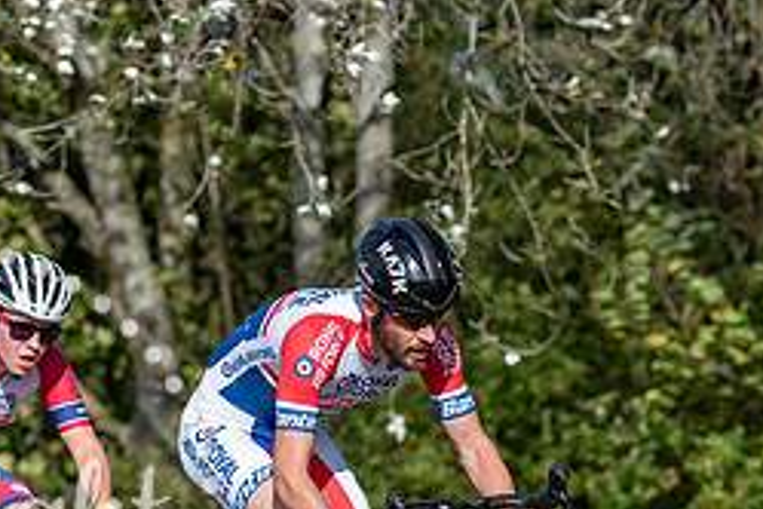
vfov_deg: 5.6
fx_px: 5192
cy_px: 369
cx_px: 411
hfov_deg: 8.4
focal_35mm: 245
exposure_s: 1/2500
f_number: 3.2
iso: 160
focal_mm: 105
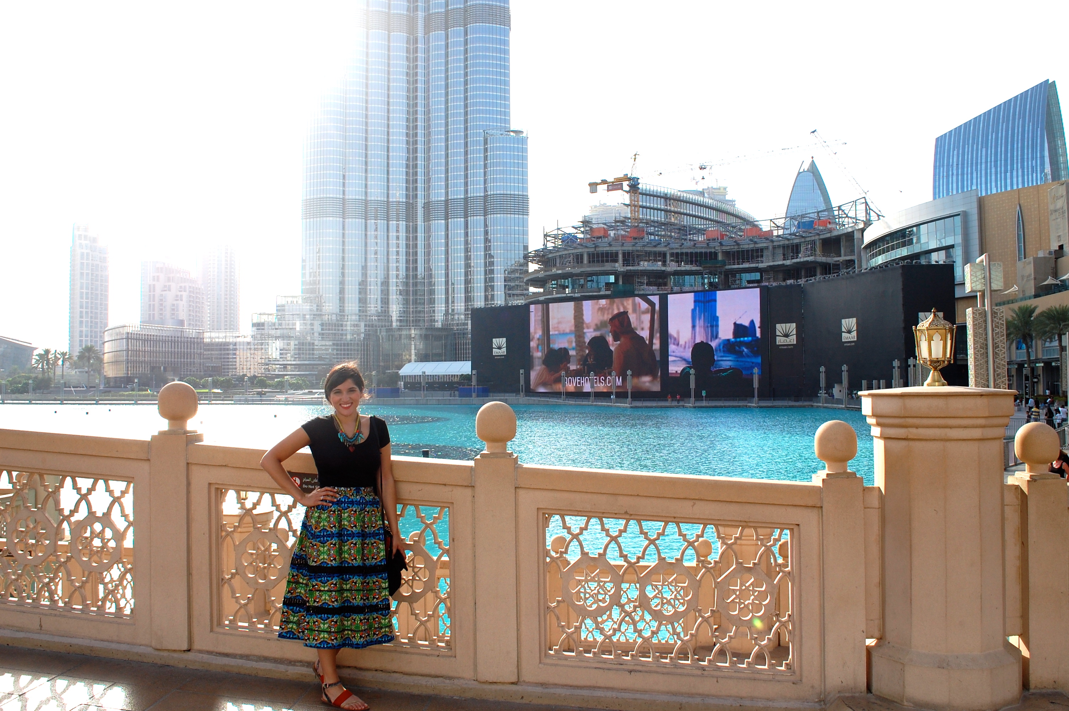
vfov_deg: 43.5
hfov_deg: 62.0
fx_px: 890
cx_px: 534
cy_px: 356
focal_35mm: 30
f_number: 10
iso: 200
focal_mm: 20
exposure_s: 1/400
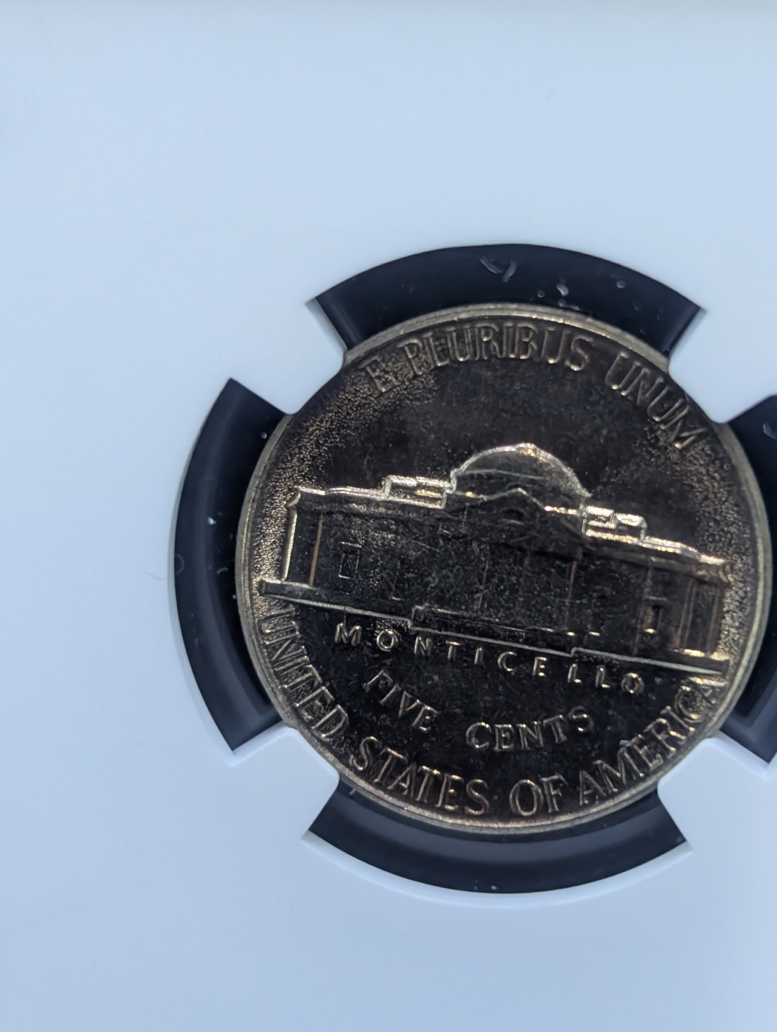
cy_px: 539
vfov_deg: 29.8
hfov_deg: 22.6
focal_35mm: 65
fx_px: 1941
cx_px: 493
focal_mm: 6.9
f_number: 1.68
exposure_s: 1/60
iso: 333
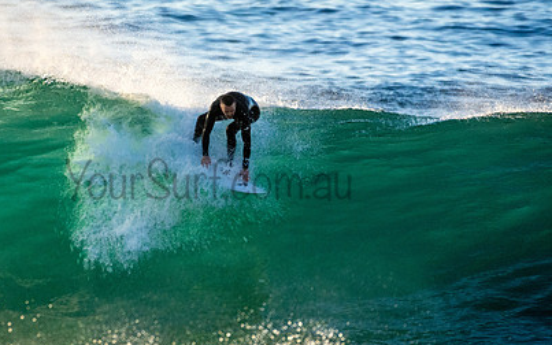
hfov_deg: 1.9
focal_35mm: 1100
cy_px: 168
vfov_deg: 1.2
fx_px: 16550
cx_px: 207
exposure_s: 1/2000
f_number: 5.6
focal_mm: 500
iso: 1000
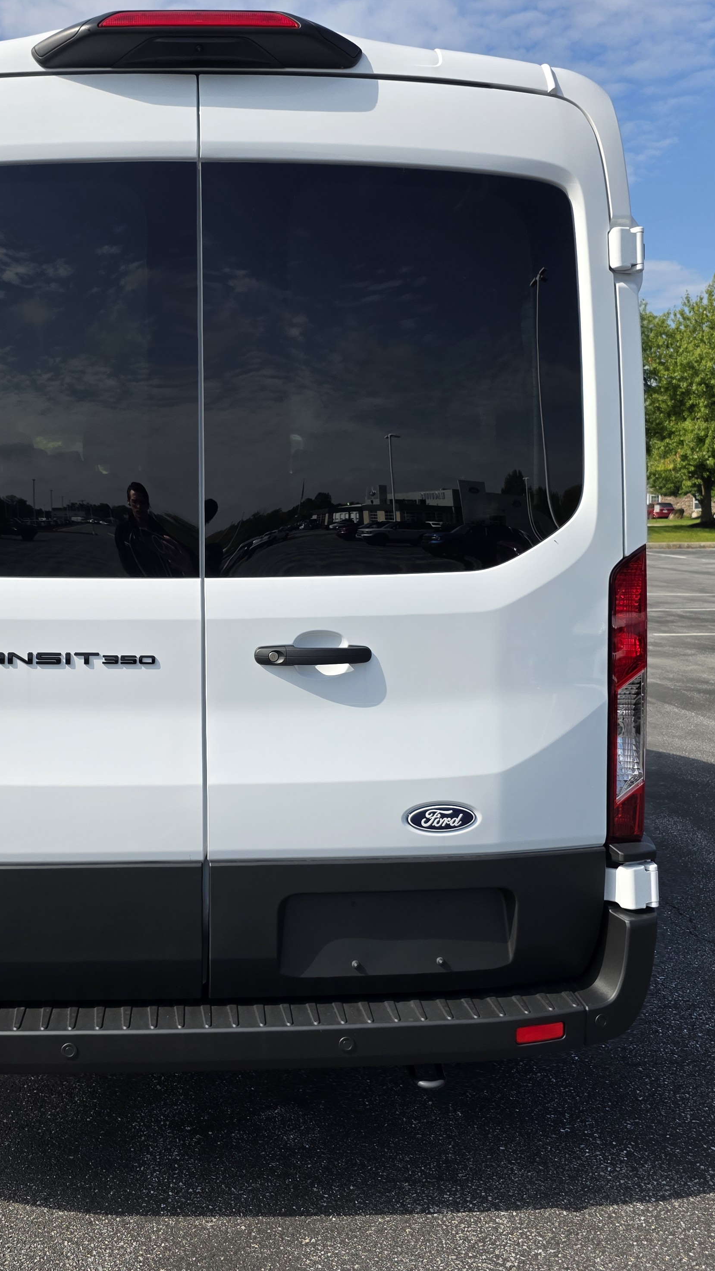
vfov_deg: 58.0
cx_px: 204
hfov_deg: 34.1
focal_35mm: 34
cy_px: 628
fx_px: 1146
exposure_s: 1/4889
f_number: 1.7
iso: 80
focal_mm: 6.3
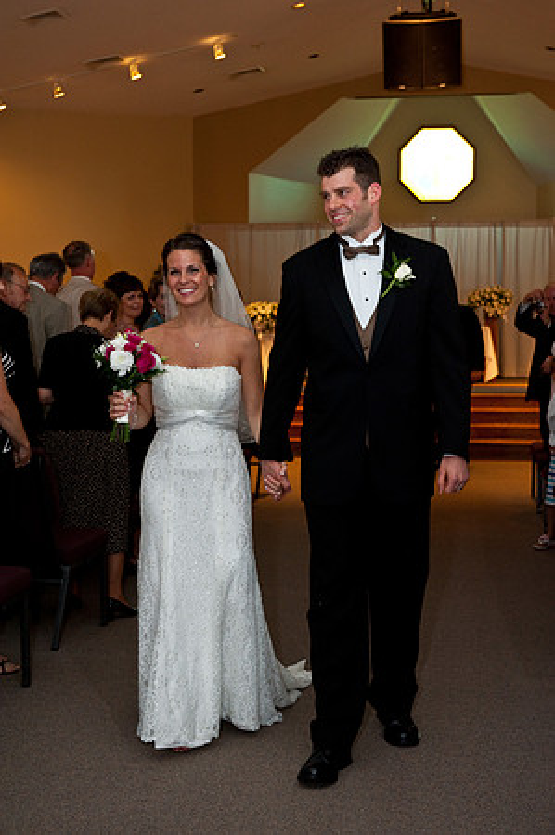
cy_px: 418
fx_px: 1344
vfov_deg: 34.5
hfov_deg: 23.3
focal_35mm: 58
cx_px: 278
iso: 1250
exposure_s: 1/60
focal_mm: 58
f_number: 5.6
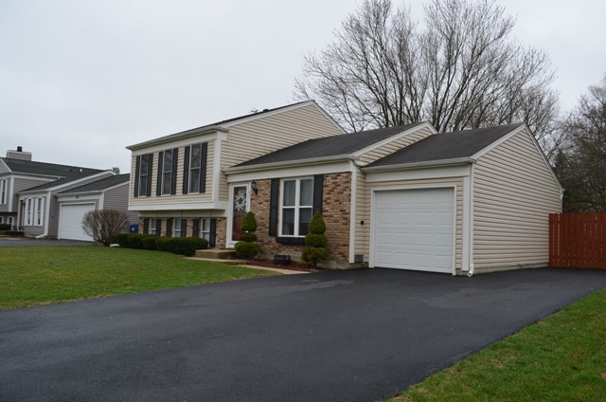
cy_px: 201
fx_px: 454
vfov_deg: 47.7
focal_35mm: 27
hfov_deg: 67.5
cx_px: 303
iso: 200
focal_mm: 18
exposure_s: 1/200
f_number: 7.1
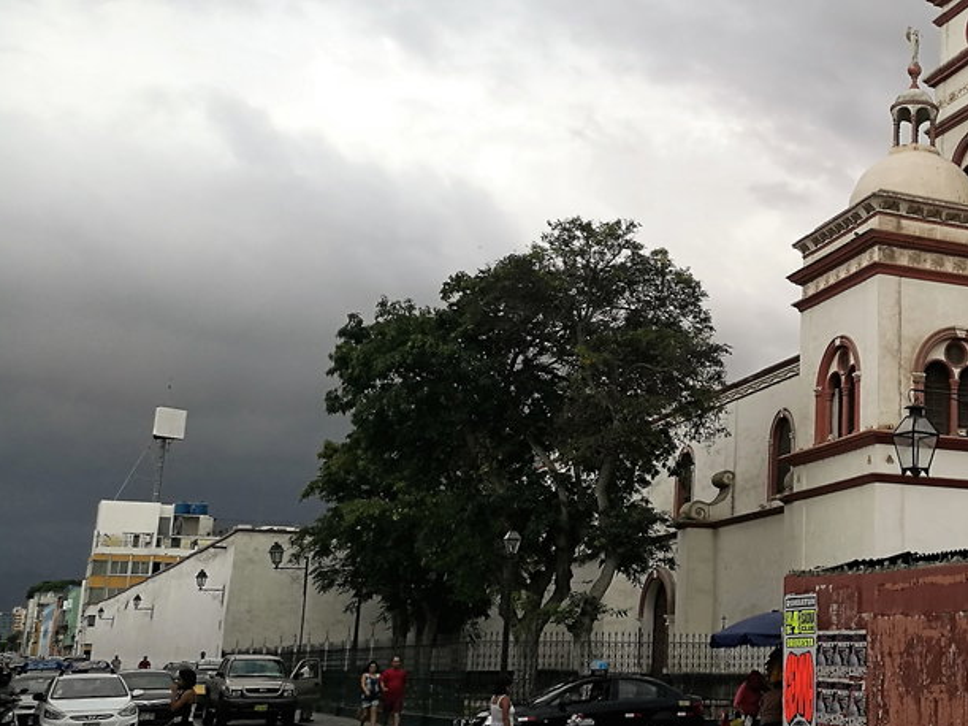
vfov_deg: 27.5
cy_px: 295
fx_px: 1482
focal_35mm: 53
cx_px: 936
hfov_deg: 33.5
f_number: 2.2
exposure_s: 1/924
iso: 50
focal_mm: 4.5
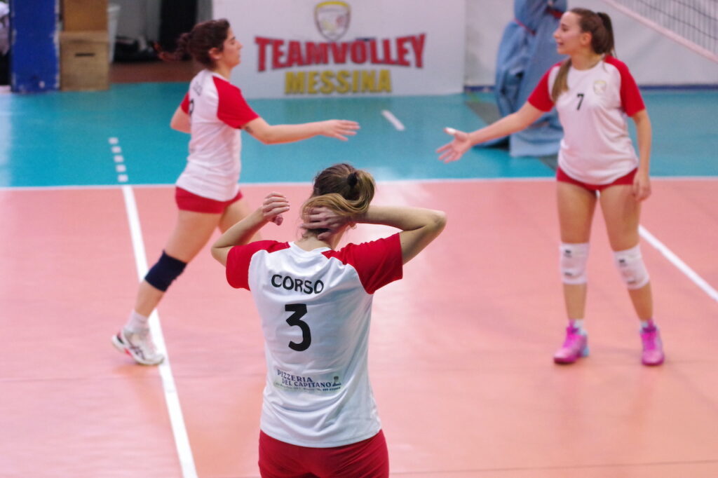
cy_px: 239
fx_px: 2333
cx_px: 359
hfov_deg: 17.5
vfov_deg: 11.7
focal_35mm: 117
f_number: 2.8
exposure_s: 1/320
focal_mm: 77.5
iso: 6400
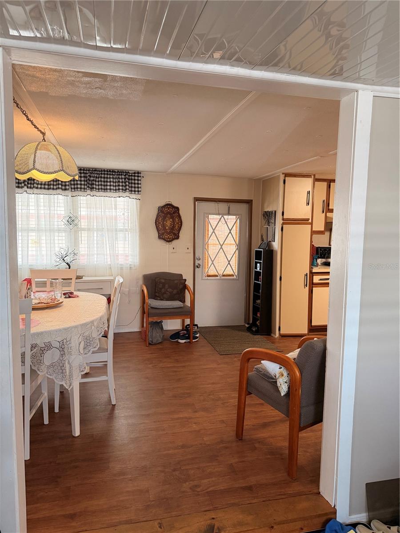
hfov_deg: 56.8
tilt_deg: -4.6
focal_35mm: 24
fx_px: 370
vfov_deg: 71.6
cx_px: 200
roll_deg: +0.0
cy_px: 266
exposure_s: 1/120
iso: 320
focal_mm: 6.76
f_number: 1.78
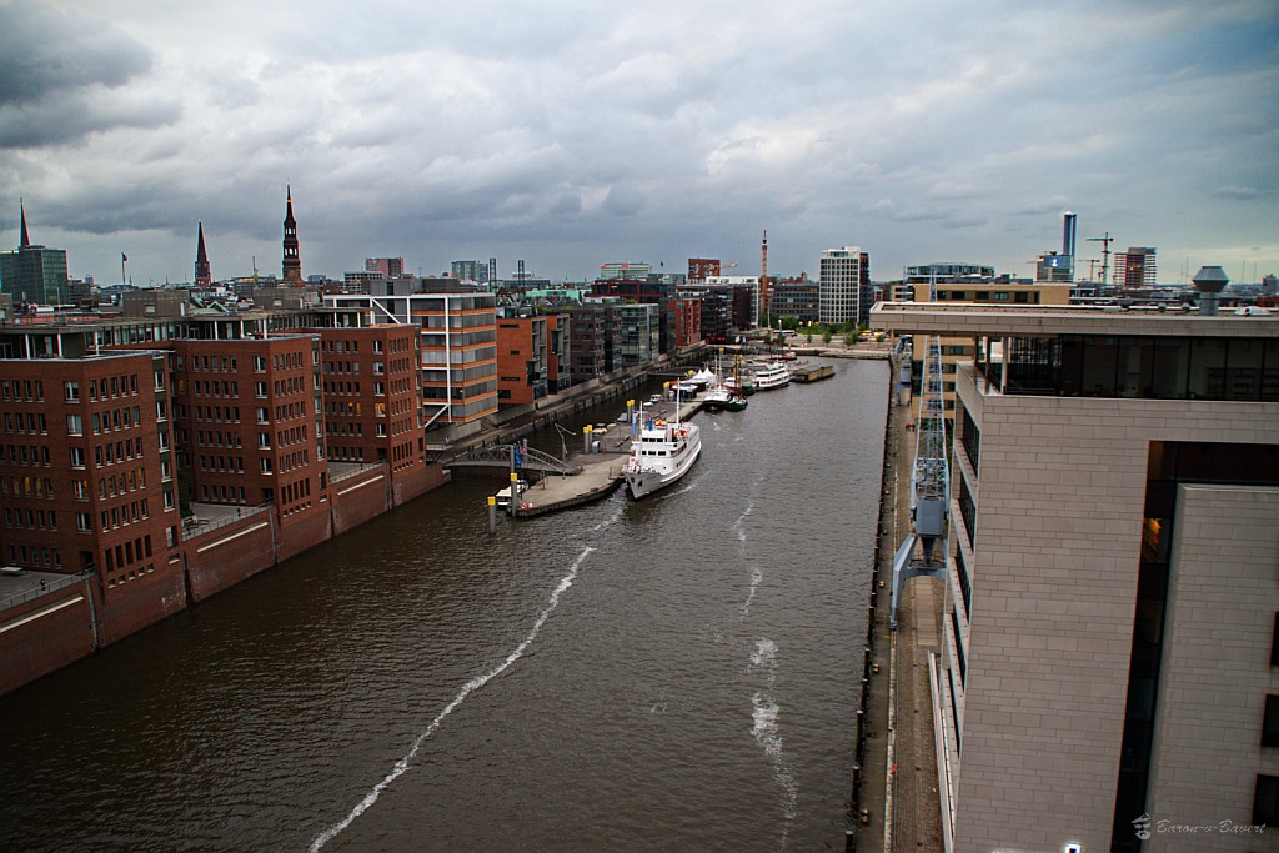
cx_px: 640
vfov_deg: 47.9
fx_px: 959
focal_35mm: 27
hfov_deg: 67.4
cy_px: 426
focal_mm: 18
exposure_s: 1/60
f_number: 4
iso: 400
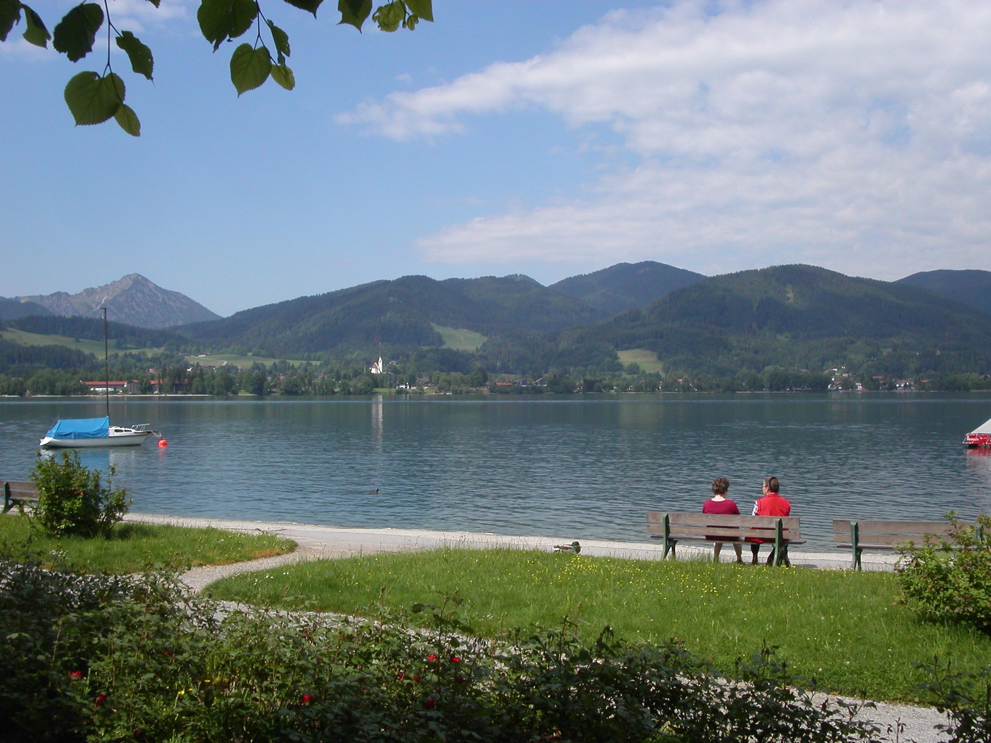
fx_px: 1088
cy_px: 372
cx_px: 496
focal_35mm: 38
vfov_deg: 37.7
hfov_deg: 49.0
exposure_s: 1/350
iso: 100
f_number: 8
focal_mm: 7.8
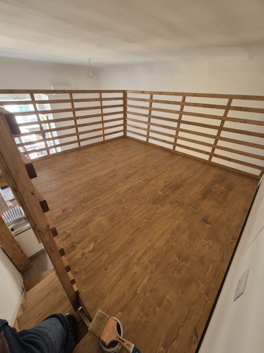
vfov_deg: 106.2
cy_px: 176
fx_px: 132
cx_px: 132
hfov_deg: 89.9
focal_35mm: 13
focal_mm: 2.2
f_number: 2.2
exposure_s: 1/50
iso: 160
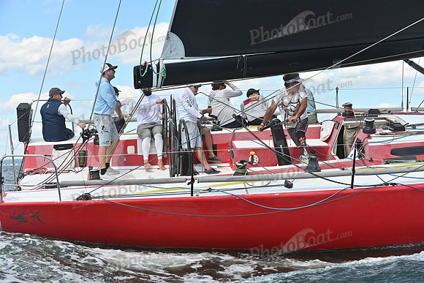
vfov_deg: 19.5
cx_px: 212
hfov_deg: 28.8
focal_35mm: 70
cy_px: 142
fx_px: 825
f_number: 6.3
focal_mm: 70
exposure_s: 1/1000
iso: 250
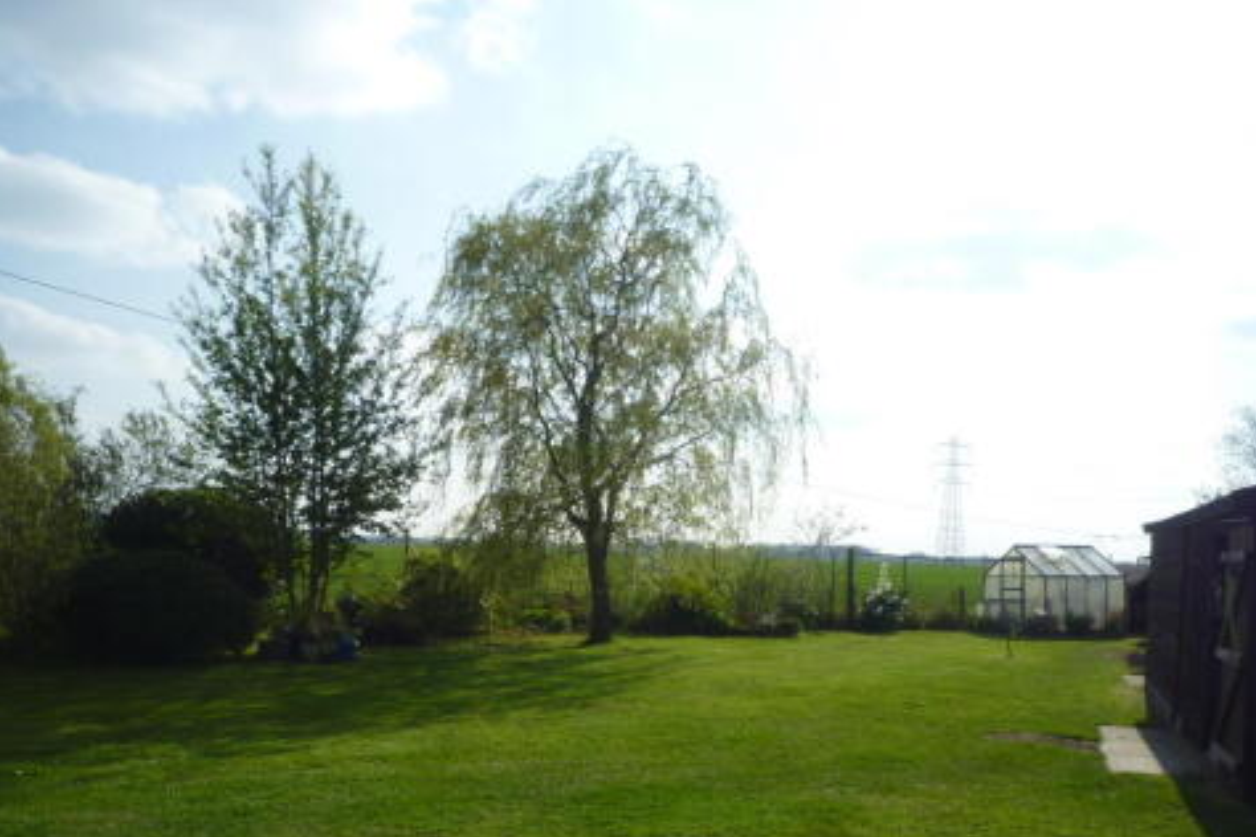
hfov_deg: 58.7
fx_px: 1116
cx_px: 637
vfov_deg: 40.5
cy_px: 576
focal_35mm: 32
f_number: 4.5
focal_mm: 4.4
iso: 100
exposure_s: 1/800
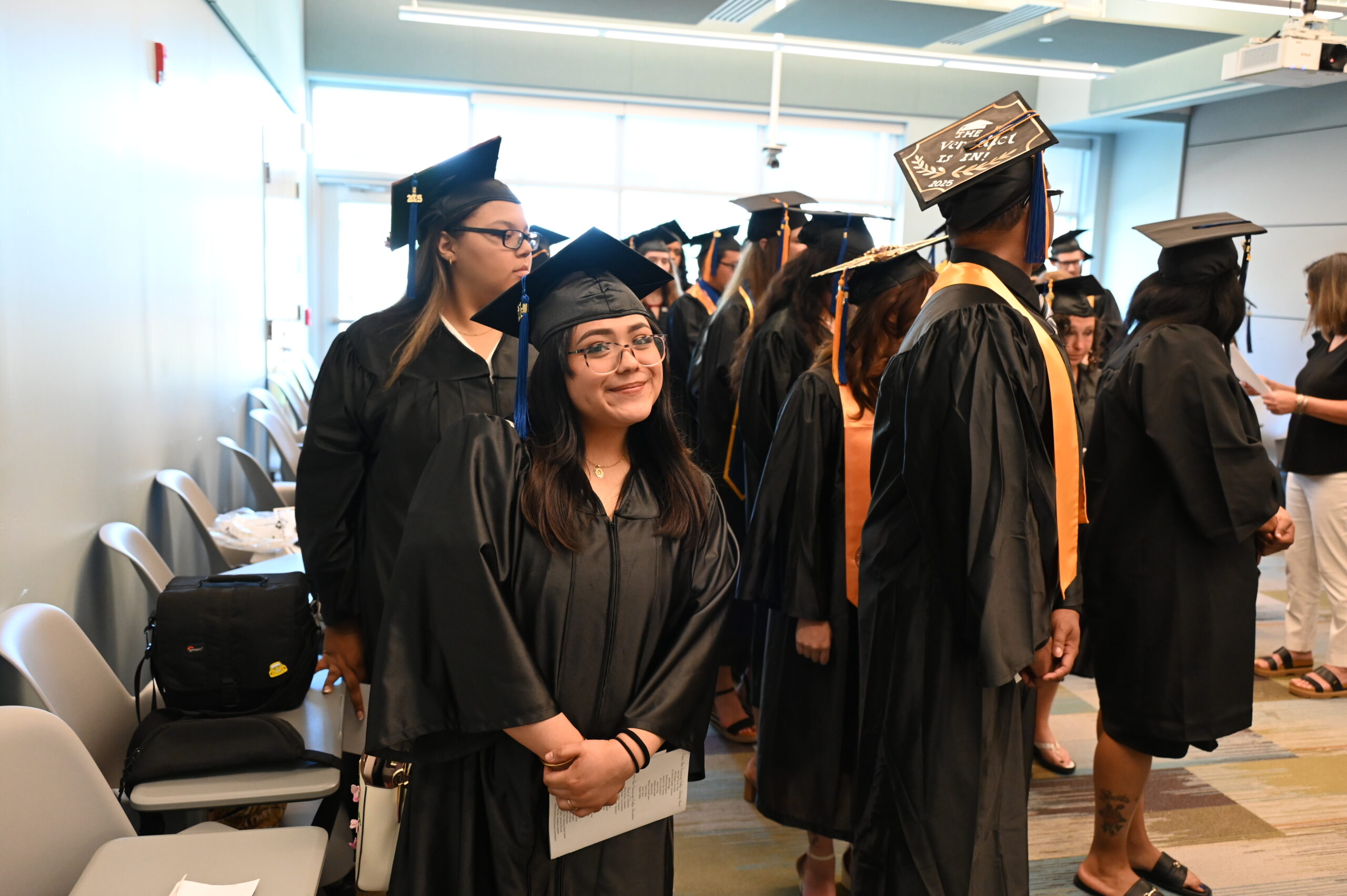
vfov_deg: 42.3
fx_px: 1159
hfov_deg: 60.3
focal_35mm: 31
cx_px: 674
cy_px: 448
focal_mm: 31
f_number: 4.5
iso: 3200
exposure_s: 1/100
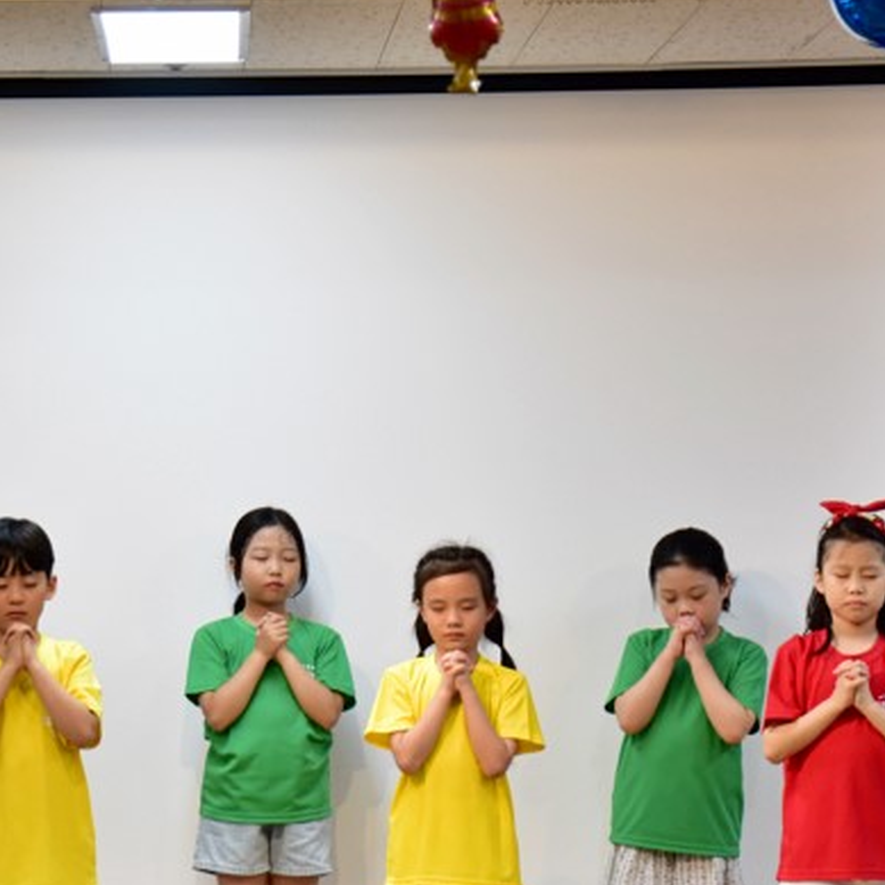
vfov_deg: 7.9
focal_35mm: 221
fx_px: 6392
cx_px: 109
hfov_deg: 7.9
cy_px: 489
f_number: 5.6
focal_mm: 75
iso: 800
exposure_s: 1/50
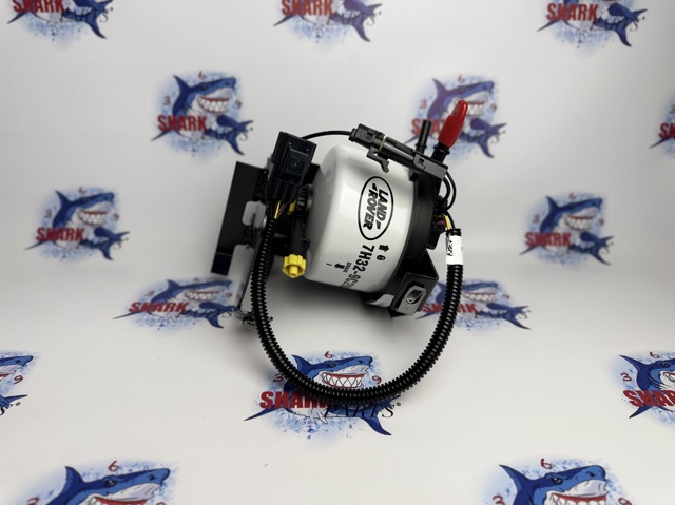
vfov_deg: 56.8
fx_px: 468
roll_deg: -2.0
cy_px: 252
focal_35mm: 24
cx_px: 338
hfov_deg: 71.6
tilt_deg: -27.5
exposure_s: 1/372
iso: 80
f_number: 1.78
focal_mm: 6.76
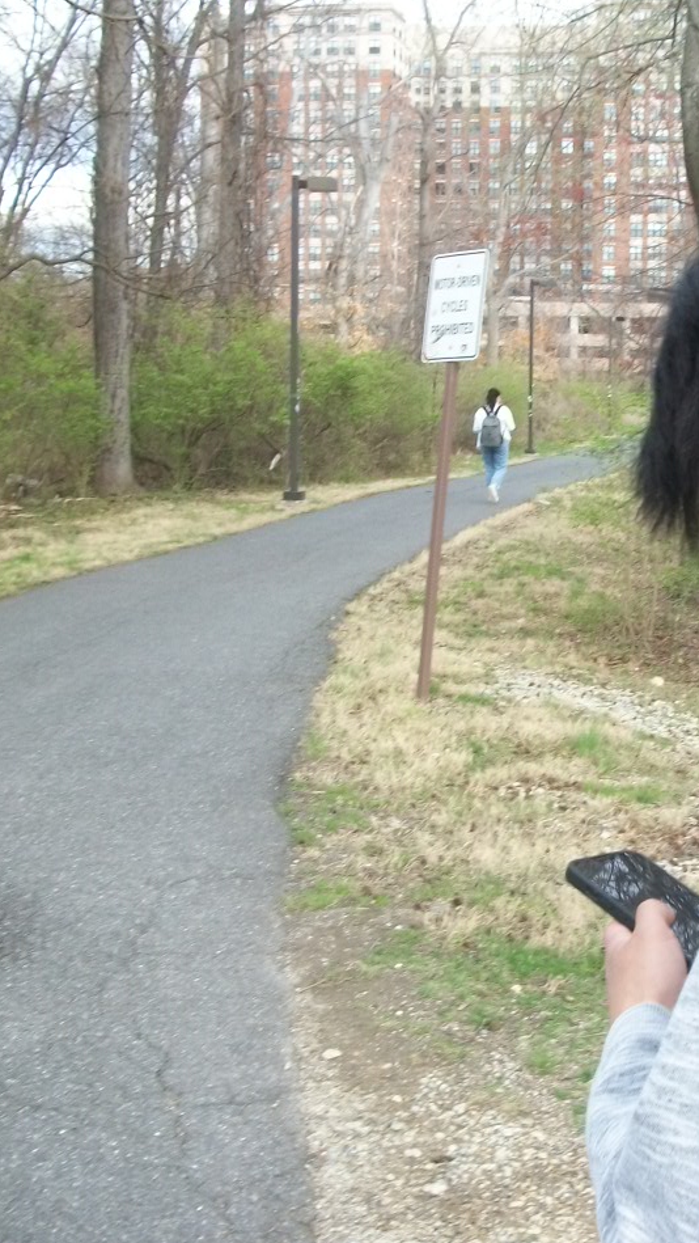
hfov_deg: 24.6
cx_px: 641
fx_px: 1548
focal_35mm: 47
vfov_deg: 43.7
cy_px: 623
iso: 80
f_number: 2.9
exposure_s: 1/160
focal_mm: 5.7
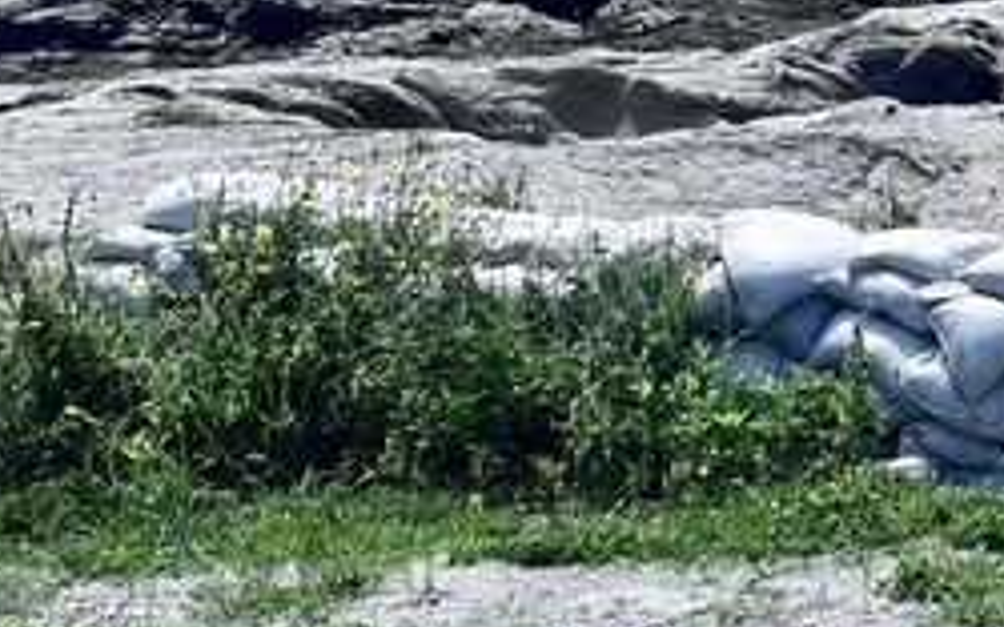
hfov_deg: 20.3
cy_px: -279
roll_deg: -0.1
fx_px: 2461
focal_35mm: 90
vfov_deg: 13.7
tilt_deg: -0.6
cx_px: 1444
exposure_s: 1/9091
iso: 50
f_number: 1.6
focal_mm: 5.1
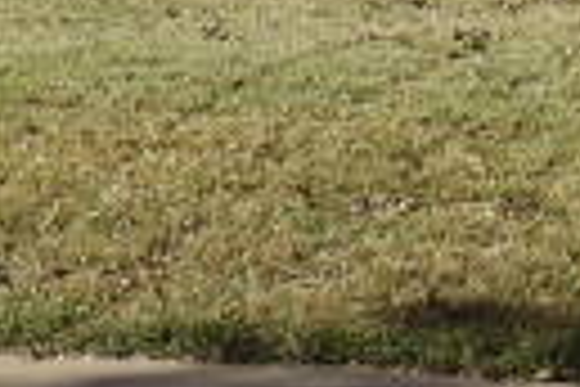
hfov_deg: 6.5
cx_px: -153
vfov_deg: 4.3
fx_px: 5058
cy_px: -644
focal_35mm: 314
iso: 100
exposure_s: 1/250
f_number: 8.1
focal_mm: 8.3
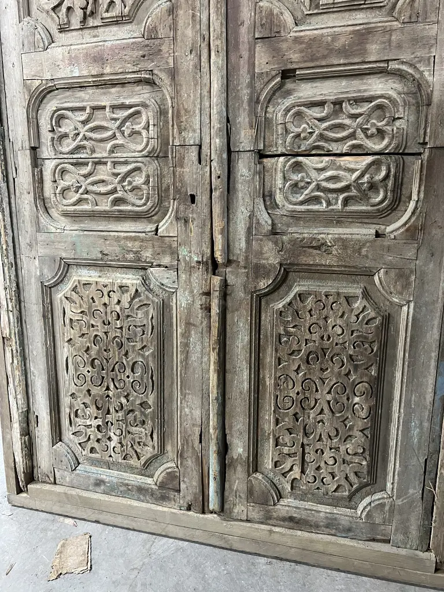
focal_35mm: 26
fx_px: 445
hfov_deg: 53.1
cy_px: 296
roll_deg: +3.0
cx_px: 222
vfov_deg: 67.3
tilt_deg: -18.3
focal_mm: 5.7
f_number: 1.5
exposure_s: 1/50
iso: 400
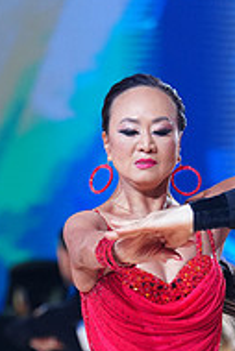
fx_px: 3274
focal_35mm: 335
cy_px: 423
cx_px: 332
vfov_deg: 6.1
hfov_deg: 4.1
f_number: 2.8
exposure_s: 1/640
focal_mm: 110
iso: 1250
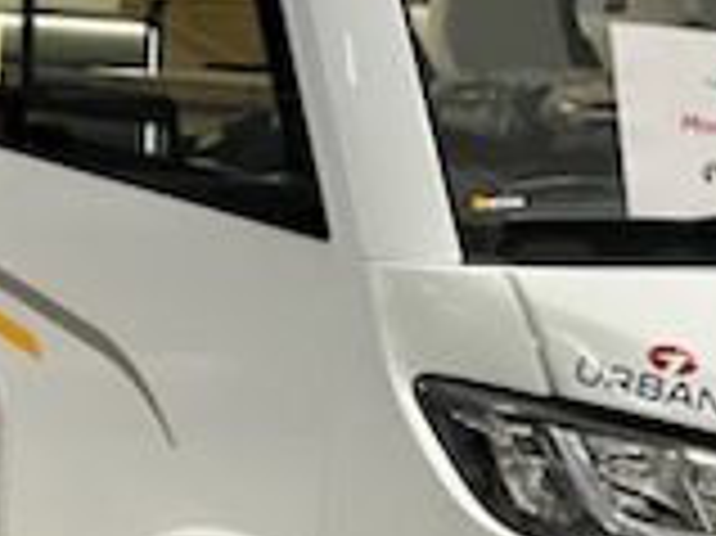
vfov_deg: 12.6
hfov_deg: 16.8
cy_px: 279
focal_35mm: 117
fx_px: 2418
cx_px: 351
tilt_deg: -5.1
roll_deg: -2.1
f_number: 1.8
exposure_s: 1/50
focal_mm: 3
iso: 64
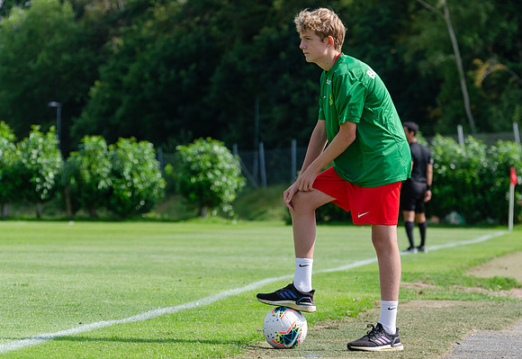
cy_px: 167
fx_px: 3758
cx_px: 335
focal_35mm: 257
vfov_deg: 5.5
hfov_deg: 7.9
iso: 125
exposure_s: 1/800
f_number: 4.8
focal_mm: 135
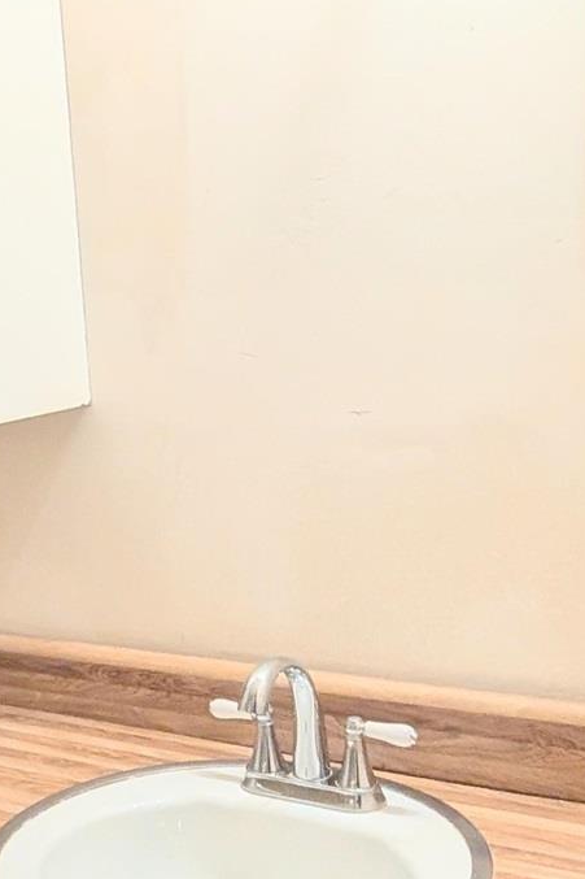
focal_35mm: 46
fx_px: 1122
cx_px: 9
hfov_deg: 27.6
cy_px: 632
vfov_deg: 41.8
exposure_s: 1/120
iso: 187
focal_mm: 1.54
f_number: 2.2
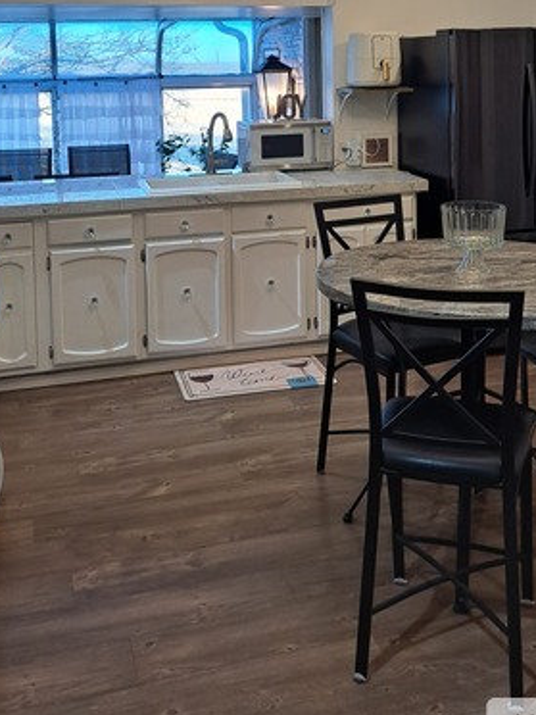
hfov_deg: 33.5
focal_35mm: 43
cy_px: 134
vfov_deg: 41.8
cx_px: 317
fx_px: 888
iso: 50
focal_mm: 5.23
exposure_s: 1/60
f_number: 1.8
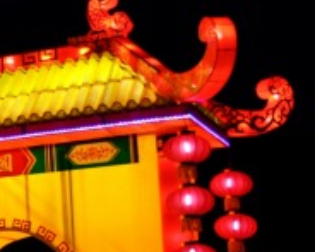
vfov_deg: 13.8
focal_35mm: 110
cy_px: 236
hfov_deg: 14.2
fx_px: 1025
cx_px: -342
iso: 400
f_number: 5
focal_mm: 18
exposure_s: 1/25
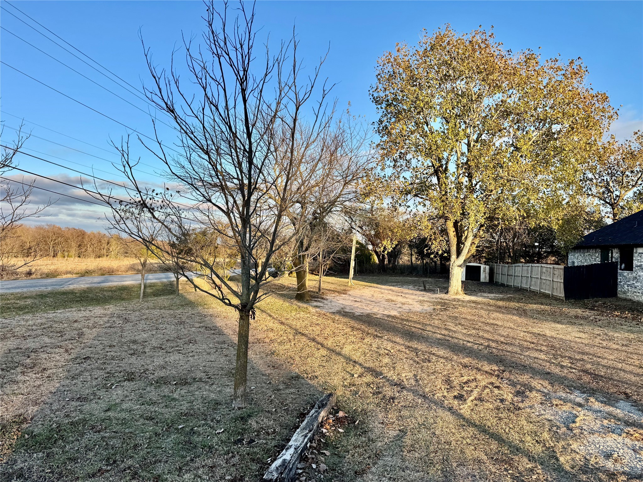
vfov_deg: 56.8
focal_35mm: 24
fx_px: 446
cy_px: 241
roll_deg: -1.4
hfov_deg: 71.6
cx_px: 322
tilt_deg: +1.0
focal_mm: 6.76
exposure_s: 1/1488
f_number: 1.78
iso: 80
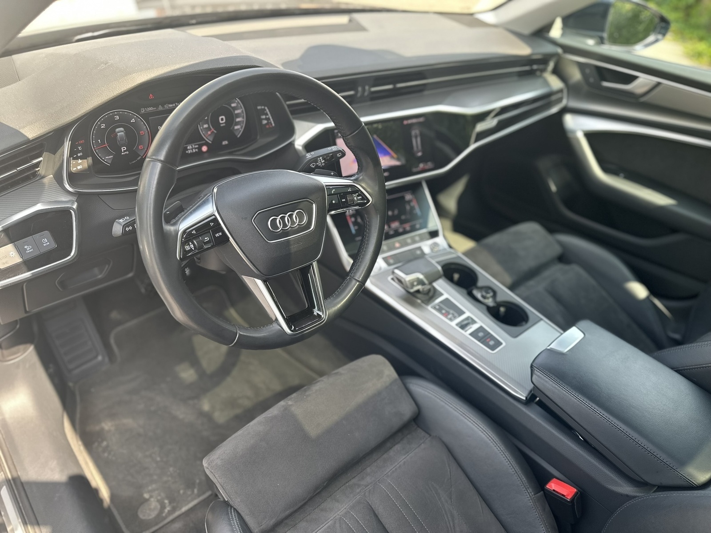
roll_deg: -7.0
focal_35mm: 24
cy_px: 266
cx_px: 356
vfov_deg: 56.8
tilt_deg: -34.9
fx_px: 493
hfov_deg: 71.6
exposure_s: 1/137
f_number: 1.78
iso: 64
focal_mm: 6.86
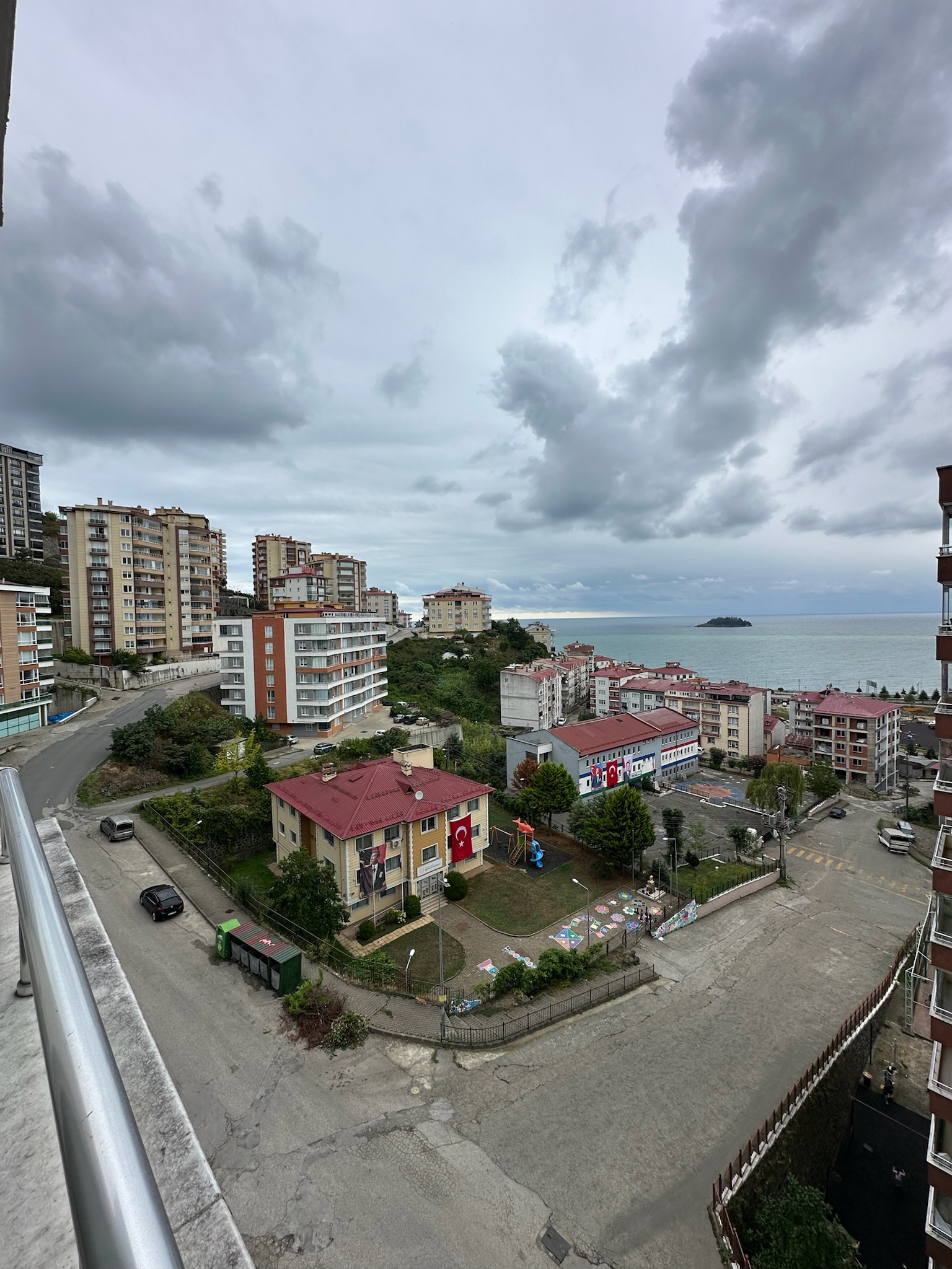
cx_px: 476
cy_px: 634
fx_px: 513
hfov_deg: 85.7
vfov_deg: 102.1
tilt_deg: -1.5
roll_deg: +0.2
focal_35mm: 14
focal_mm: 2.22
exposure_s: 1/523
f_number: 2.2
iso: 40
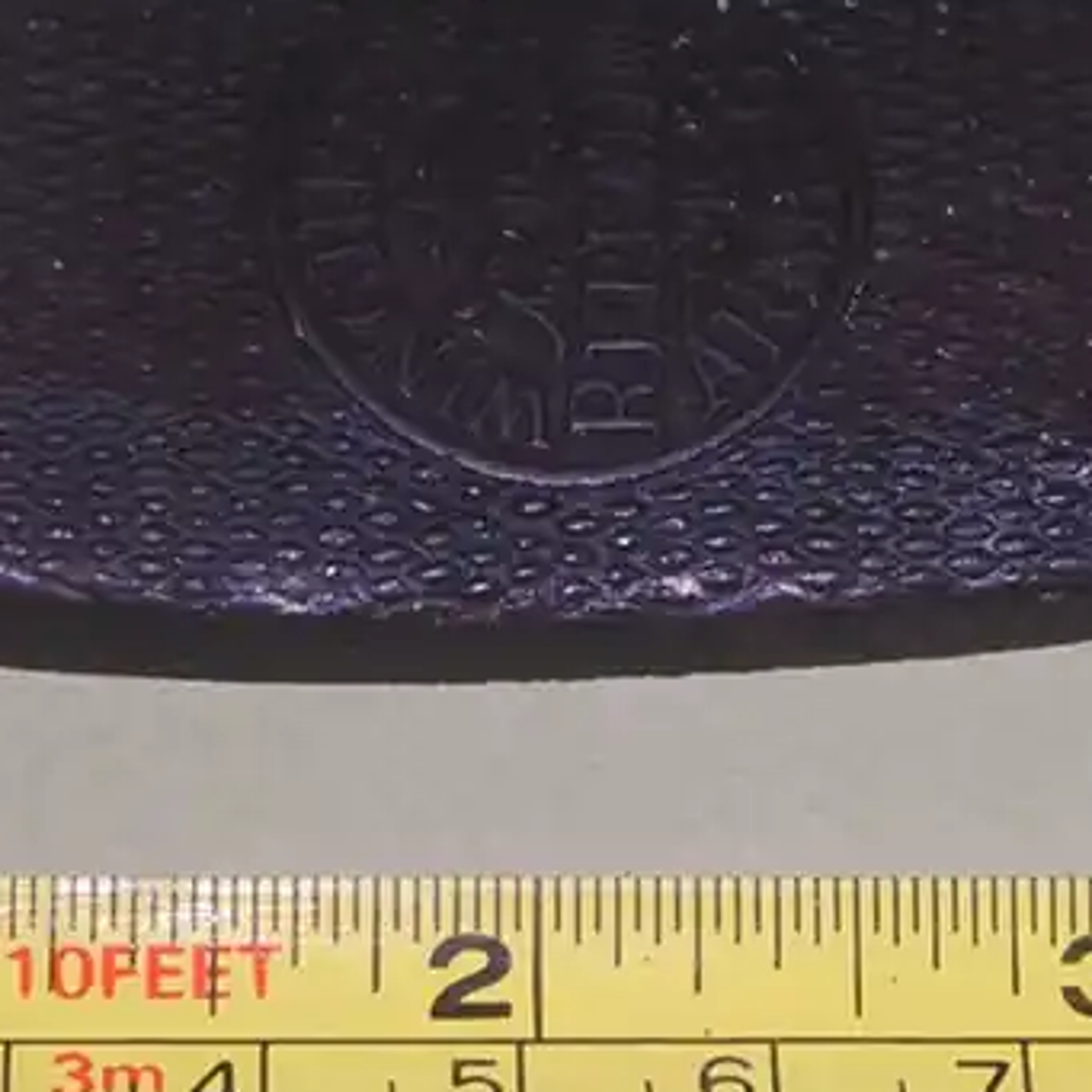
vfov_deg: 9.1
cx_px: 794
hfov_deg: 9.1
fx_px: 6853
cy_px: 548
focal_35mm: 192
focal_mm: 9.6
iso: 100
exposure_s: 1/60.1
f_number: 7.6
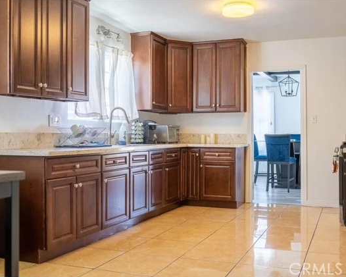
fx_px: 410
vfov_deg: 37.3
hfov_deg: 45.6
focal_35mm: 40
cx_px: 199
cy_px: 138
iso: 1000
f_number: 4.5
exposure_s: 1/500
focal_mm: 35
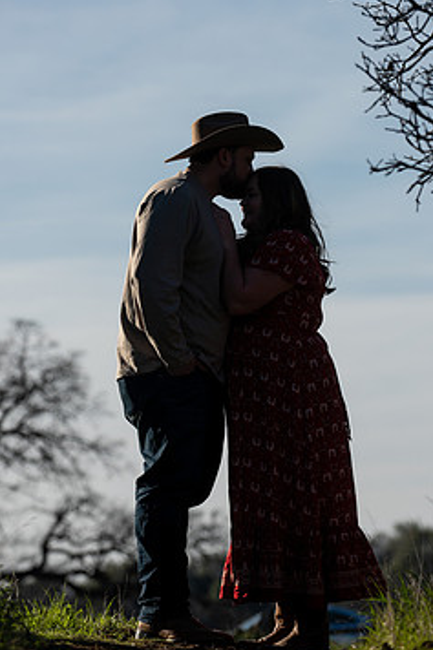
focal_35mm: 196
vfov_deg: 10.5
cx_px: 216
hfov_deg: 7.0
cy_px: 294
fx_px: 3539
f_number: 4.5
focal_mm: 155
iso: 50
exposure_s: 1/1000
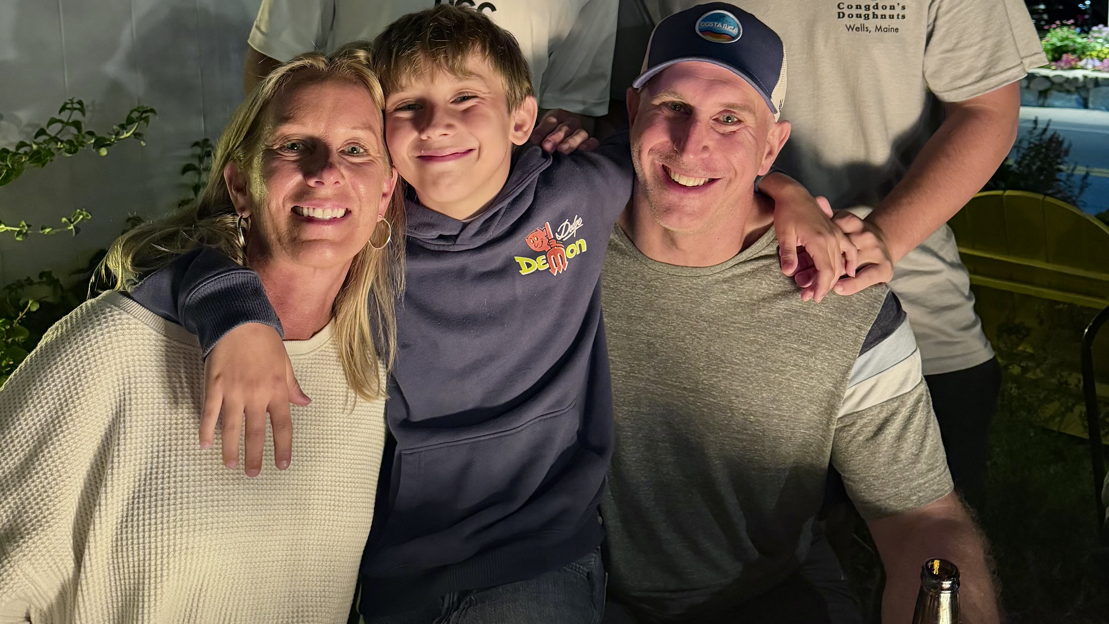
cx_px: 554
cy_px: 107
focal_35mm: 35
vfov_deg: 32.6
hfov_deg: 56.6
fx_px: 1029
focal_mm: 6.76
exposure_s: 1/60
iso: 640
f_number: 1.78
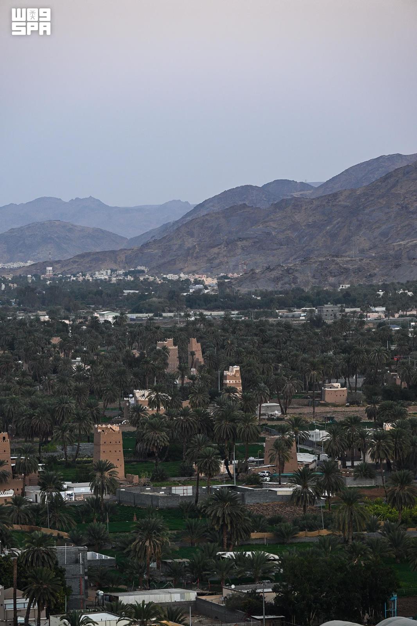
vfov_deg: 10.3
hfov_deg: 6.9
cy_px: 313
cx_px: 208
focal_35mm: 200
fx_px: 3476
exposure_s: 1/80
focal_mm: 200
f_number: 5.6
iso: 400
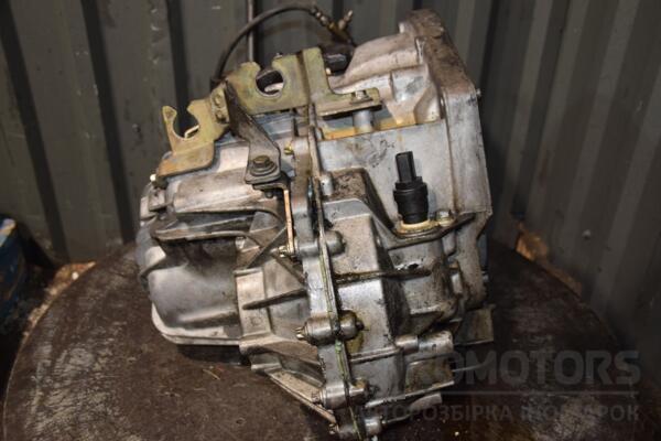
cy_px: 220
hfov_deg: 53.1
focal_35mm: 36
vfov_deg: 36.9
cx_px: 330
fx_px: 661
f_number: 5
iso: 800
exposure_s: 1/60
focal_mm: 24
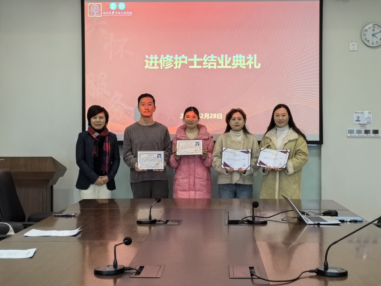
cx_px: 190
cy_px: 143
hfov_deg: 30.3
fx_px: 704
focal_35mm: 64
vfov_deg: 22.9
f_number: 2
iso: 320
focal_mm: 5.75
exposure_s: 1/100
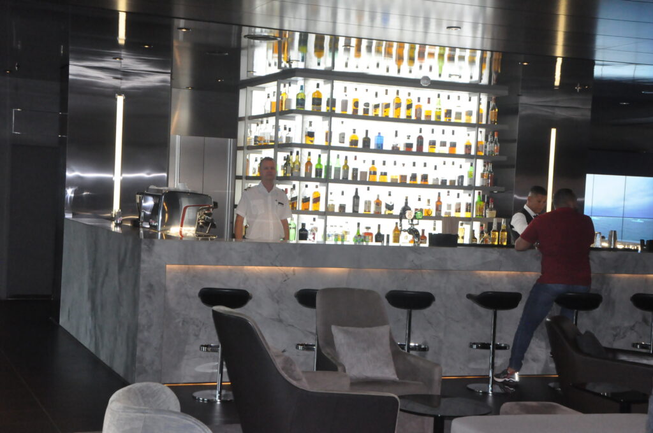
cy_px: 216
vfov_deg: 22.6
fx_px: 1087
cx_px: 326
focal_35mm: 60
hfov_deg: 33.4
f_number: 11
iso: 2500
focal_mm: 40
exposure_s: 1/50
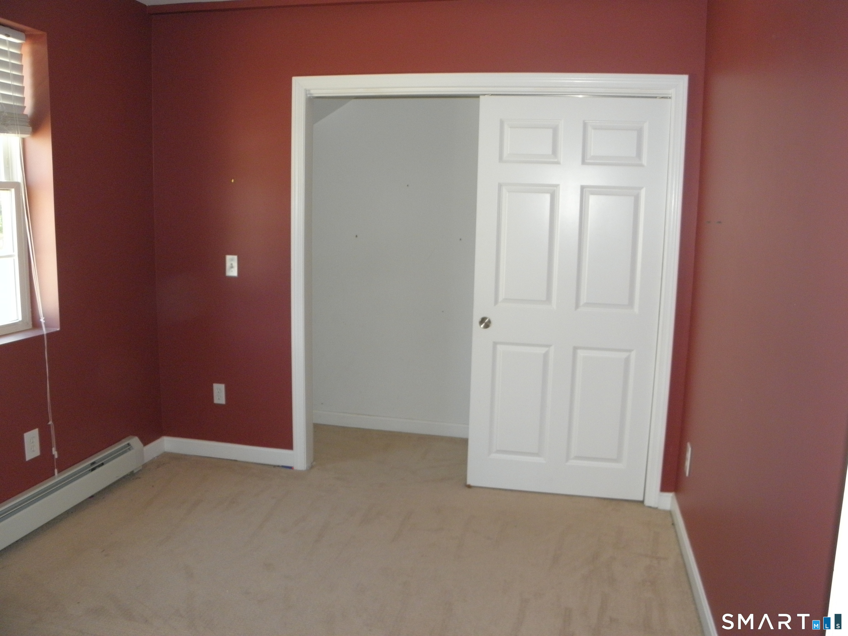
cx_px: 424
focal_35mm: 28
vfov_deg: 49.7
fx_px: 686
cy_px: 318
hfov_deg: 63.4
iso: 200
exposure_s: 1/30
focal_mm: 5
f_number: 3.5
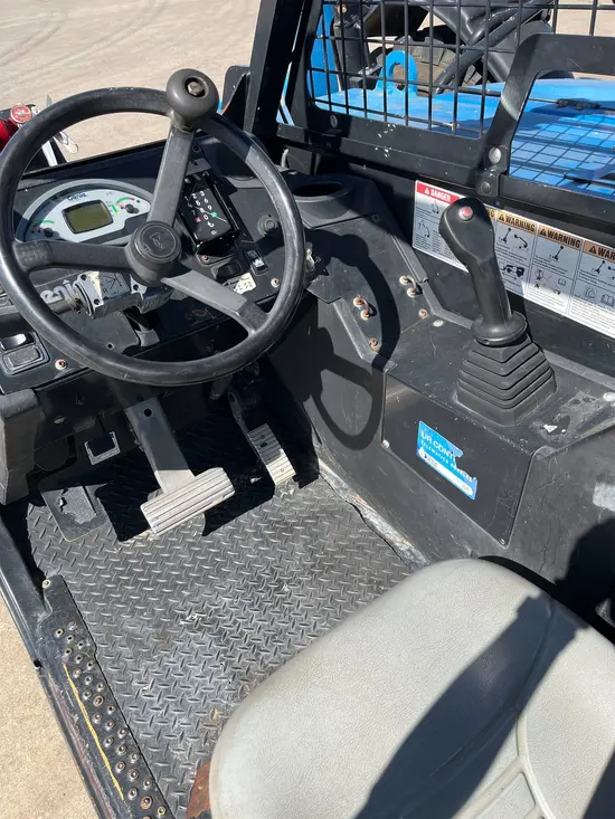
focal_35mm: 26
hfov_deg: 53.1
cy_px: 410
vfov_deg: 67.3
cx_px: 308
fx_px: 616
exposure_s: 1/1832
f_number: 1.6
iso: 50
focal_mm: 5.1
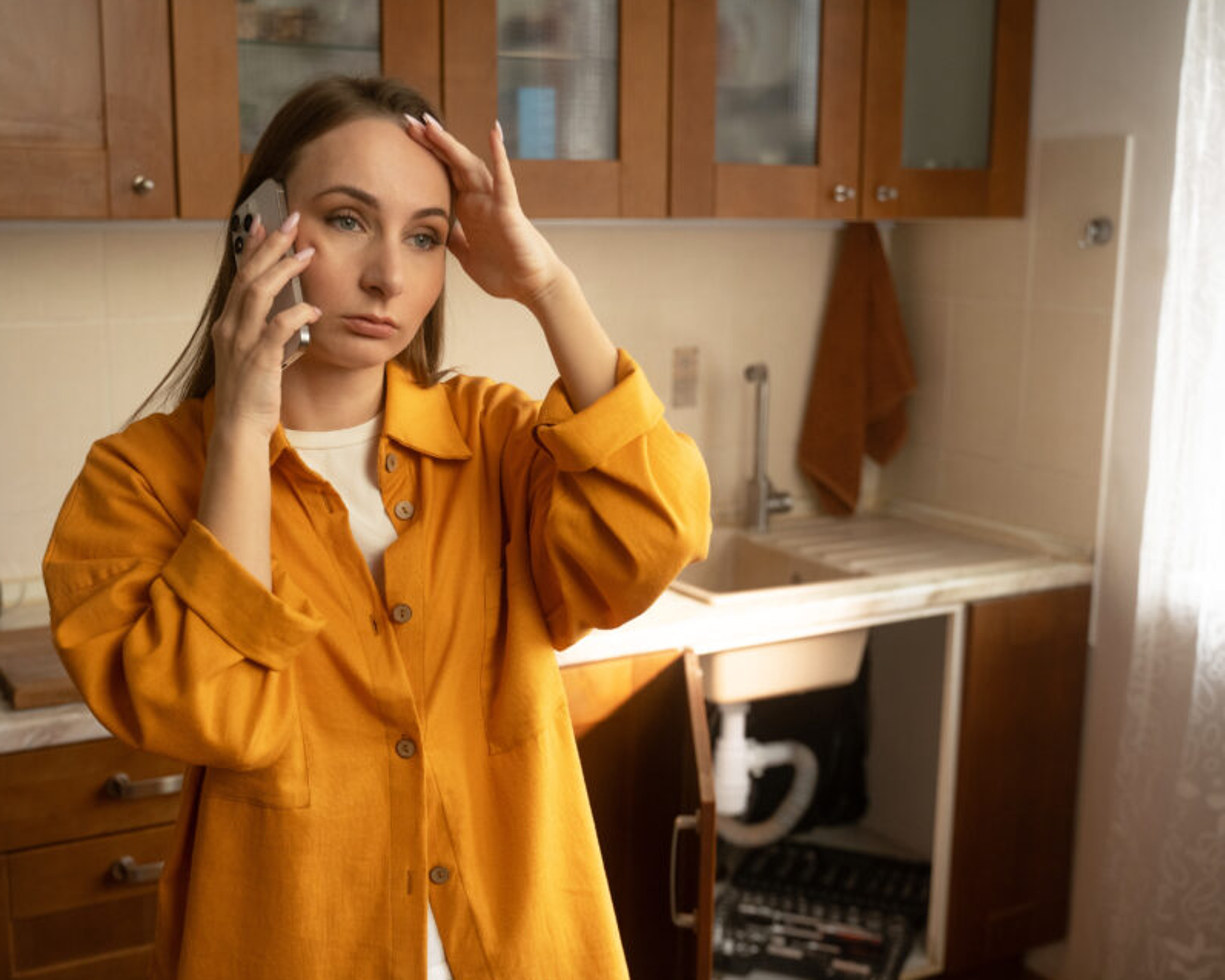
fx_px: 1487
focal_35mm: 41
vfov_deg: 36.5
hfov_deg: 44.7
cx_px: 524
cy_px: 518
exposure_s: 1/50
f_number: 3.2
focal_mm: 34
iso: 800
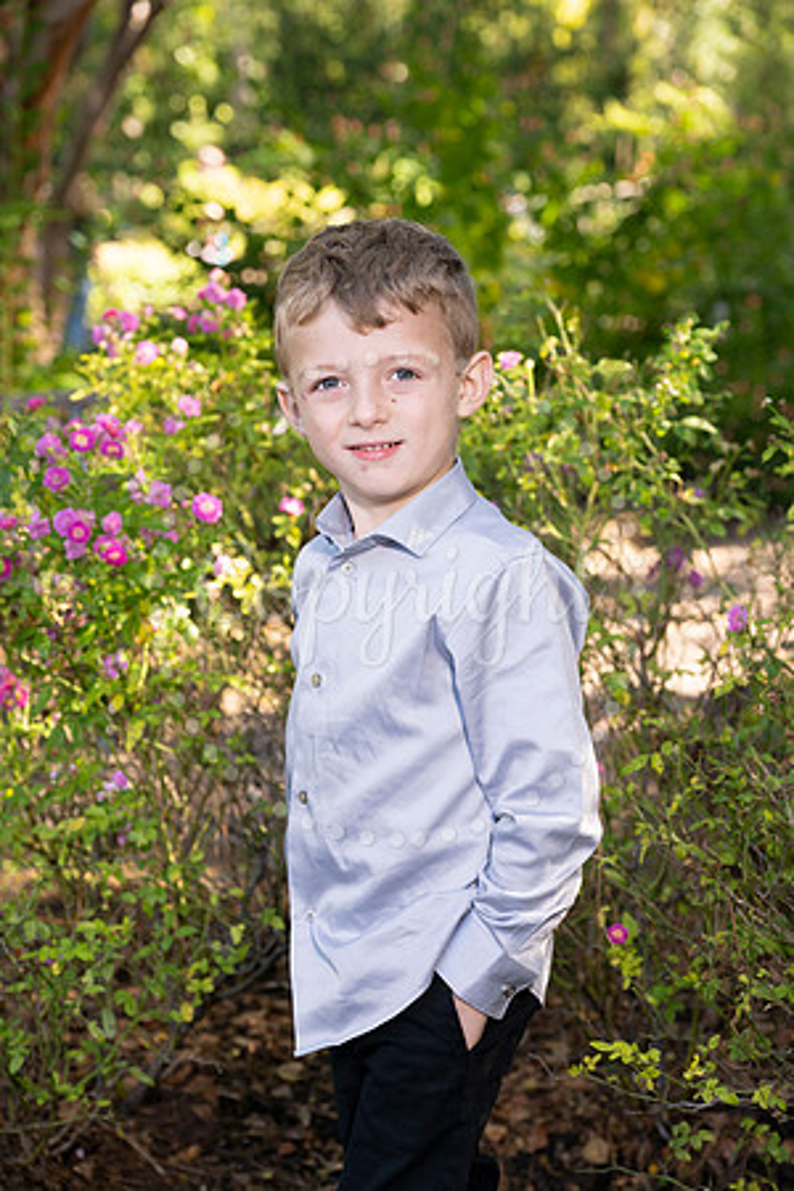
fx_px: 2746
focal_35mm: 83
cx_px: 397
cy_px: 596
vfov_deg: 24.5
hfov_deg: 16.5
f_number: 5.6
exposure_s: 1/200
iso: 320
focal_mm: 83
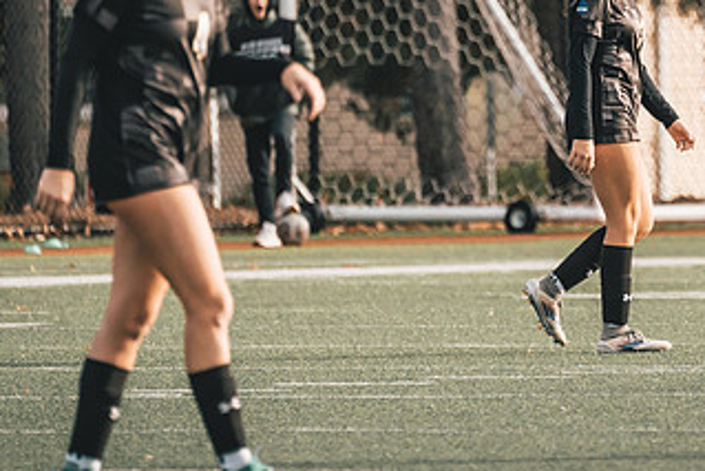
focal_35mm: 845
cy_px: 93
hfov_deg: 2.4
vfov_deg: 1.6
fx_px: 16555
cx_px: 666
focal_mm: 390
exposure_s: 1/1250
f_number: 6.3
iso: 800
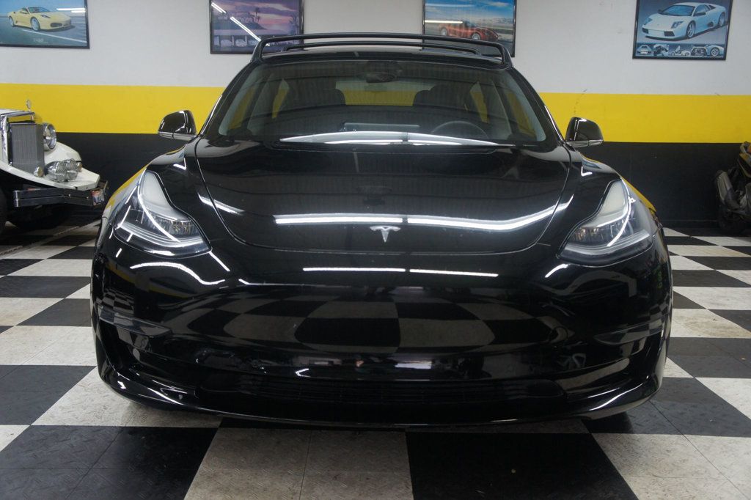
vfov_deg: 38.3
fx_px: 719
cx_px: 376
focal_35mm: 34
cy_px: 250
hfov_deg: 55.1
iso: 640
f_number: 4
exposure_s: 1/80
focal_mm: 23
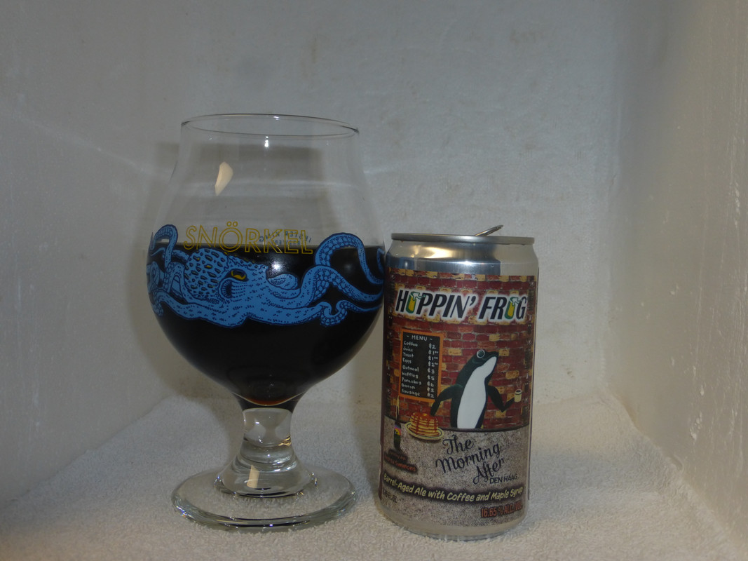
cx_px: 374
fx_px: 735
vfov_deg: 41.8
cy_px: 280
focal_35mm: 34
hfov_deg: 54.0
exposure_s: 1/60
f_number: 3.7
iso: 160
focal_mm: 6.1
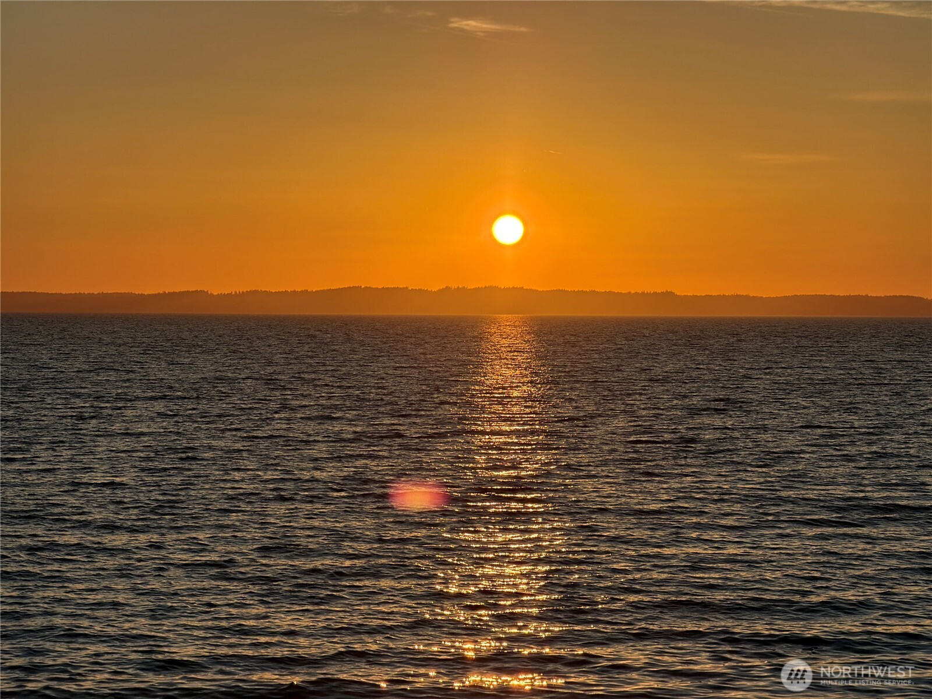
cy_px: 350
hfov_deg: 19.6
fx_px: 2692
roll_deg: +0.1
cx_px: 466
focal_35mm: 100
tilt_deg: -2.2
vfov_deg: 14.8
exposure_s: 1/1259
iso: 32
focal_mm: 16.89
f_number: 2.8
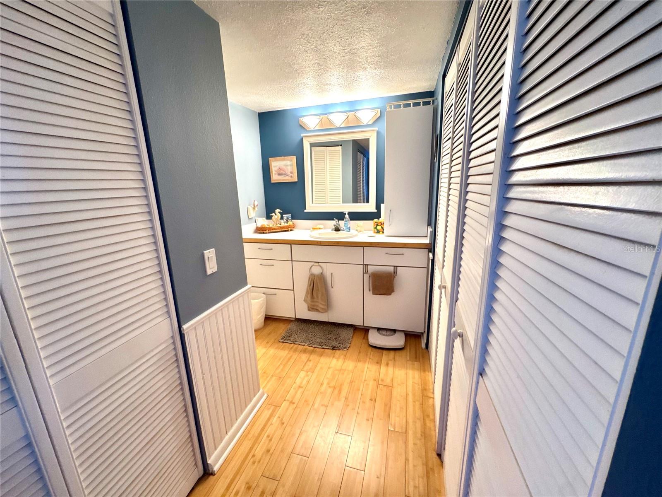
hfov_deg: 102.1
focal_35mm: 14
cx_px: 331
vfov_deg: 85.7
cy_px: 248
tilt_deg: -14.5
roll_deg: +1.7
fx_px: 268
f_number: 2.2
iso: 200
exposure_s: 1/60
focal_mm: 2.22
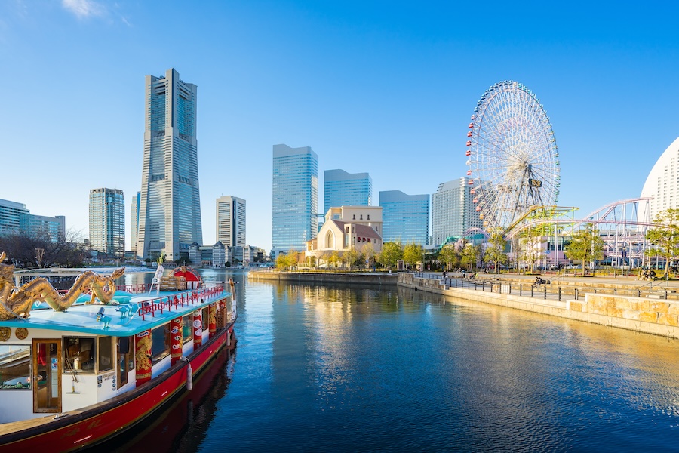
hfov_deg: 96.7
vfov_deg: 73.7
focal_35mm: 16
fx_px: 302
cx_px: 340
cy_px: 226
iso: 100
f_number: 8
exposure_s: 1/100
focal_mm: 16
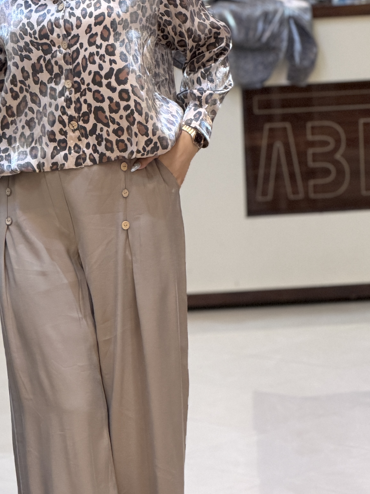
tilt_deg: -7.1
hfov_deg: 8.0
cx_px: 64
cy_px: 213
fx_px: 2637
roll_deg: +2.7
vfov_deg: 10.7
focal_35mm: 185
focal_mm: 16.89
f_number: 2.8
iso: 320
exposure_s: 1/50
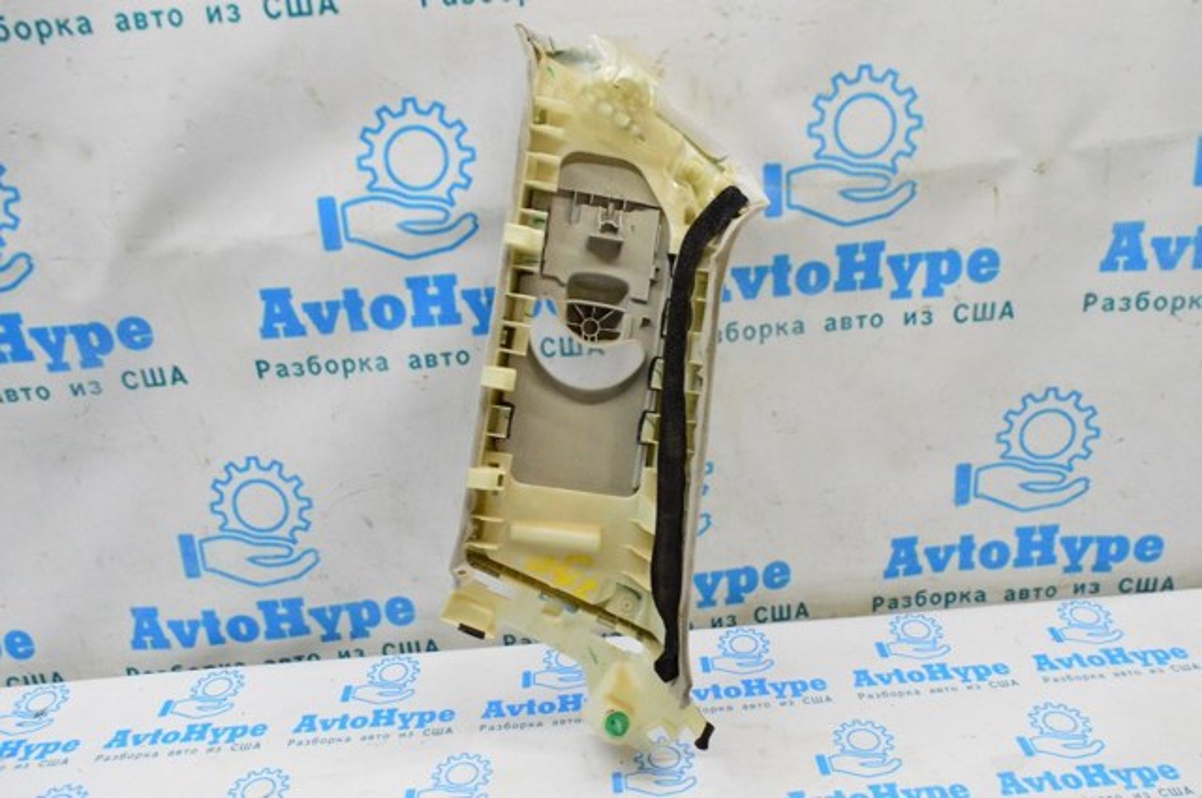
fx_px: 1000
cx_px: 601
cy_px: 399
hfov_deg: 62.0
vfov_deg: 43.5
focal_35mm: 30
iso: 6400
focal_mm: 20
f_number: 8
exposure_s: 1/250
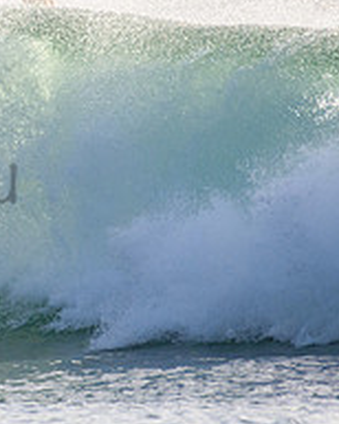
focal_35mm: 2118
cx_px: -216
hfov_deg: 0.7
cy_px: 153
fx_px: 26605
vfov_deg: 0.9
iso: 500
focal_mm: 500
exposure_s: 1/2500
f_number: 5.6
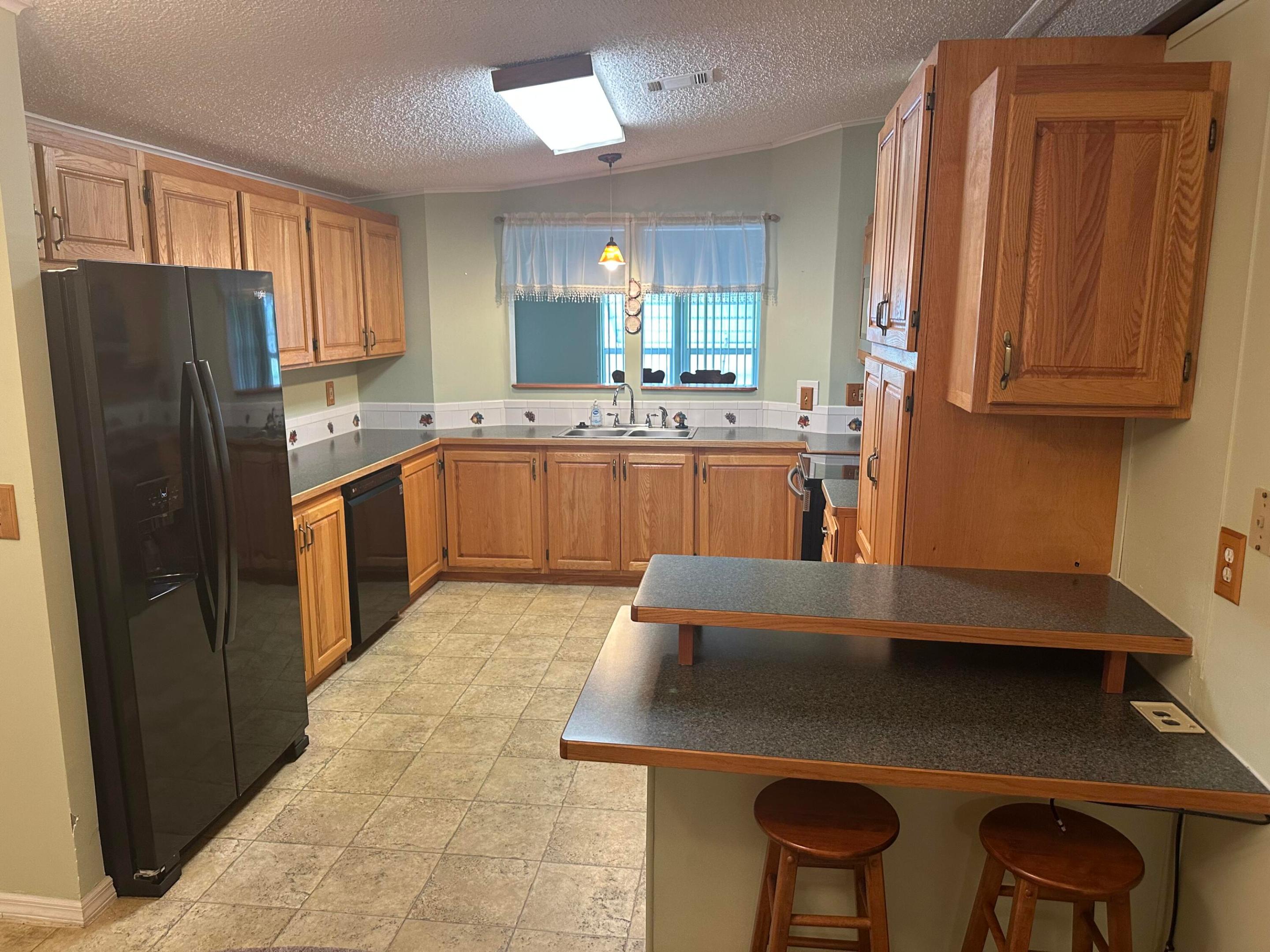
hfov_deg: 71.6
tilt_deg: -9.4
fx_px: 881
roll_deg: +0.2
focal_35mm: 24
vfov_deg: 56.8
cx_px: 635
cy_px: 476
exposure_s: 1/60
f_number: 1.78
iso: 250
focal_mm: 6.86
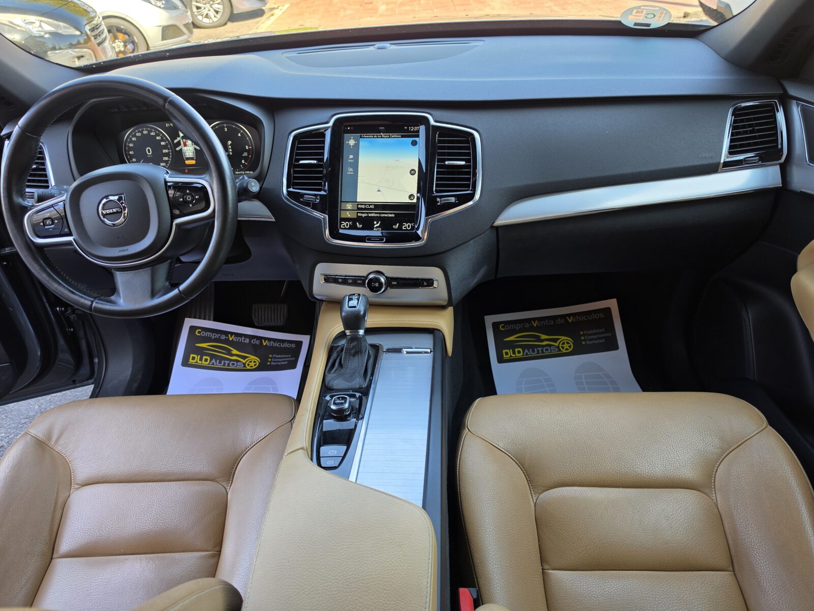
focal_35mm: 23
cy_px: 306
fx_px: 541
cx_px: 407
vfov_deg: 58.9
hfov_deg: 73.9
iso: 25
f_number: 1.4
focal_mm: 6.5
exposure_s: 1/180
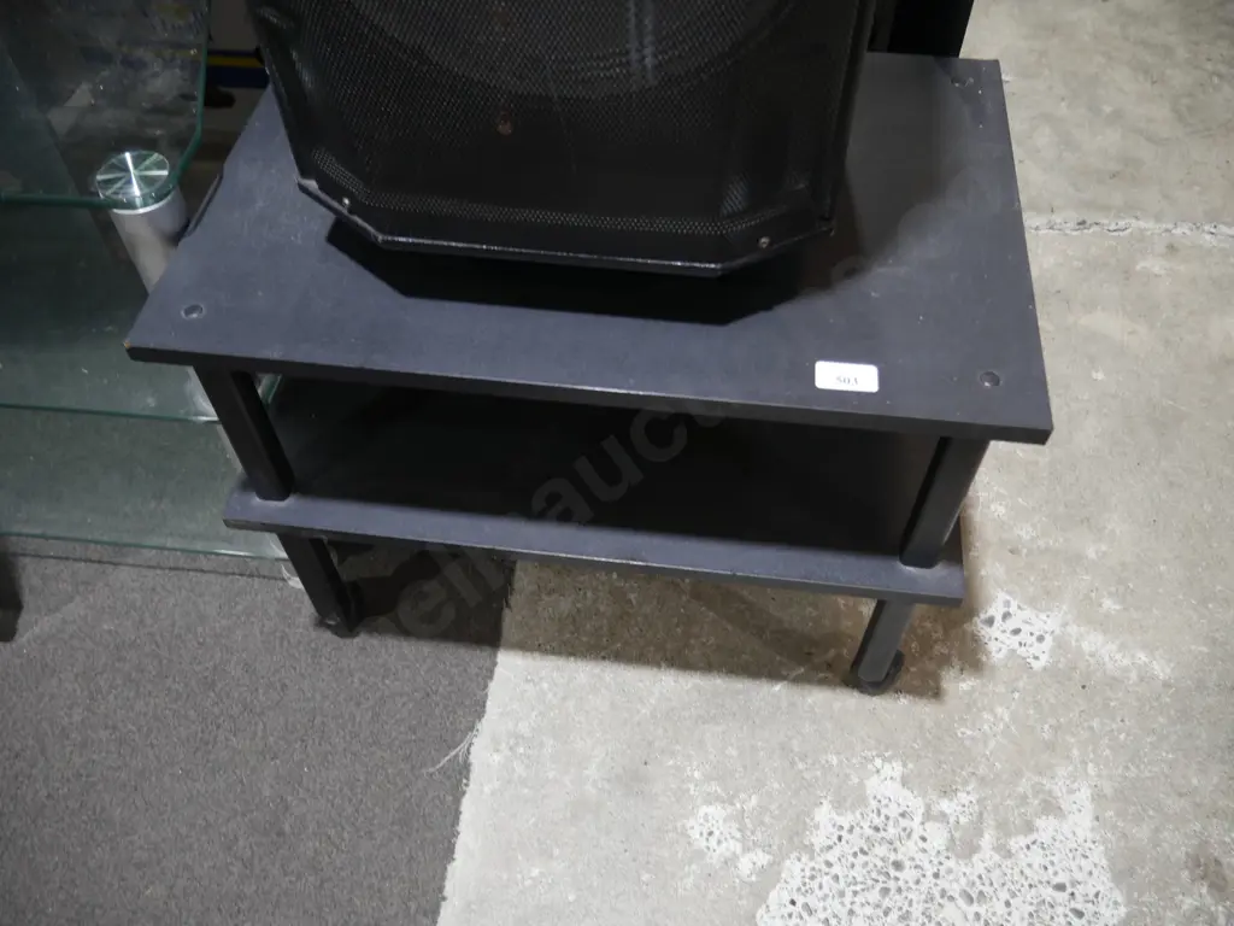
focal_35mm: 28
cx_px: 617
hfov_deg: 63.4
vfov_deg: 49.7
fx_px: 998
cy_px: 463
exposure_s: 1/60
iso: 400
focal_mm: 14
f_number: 3.5
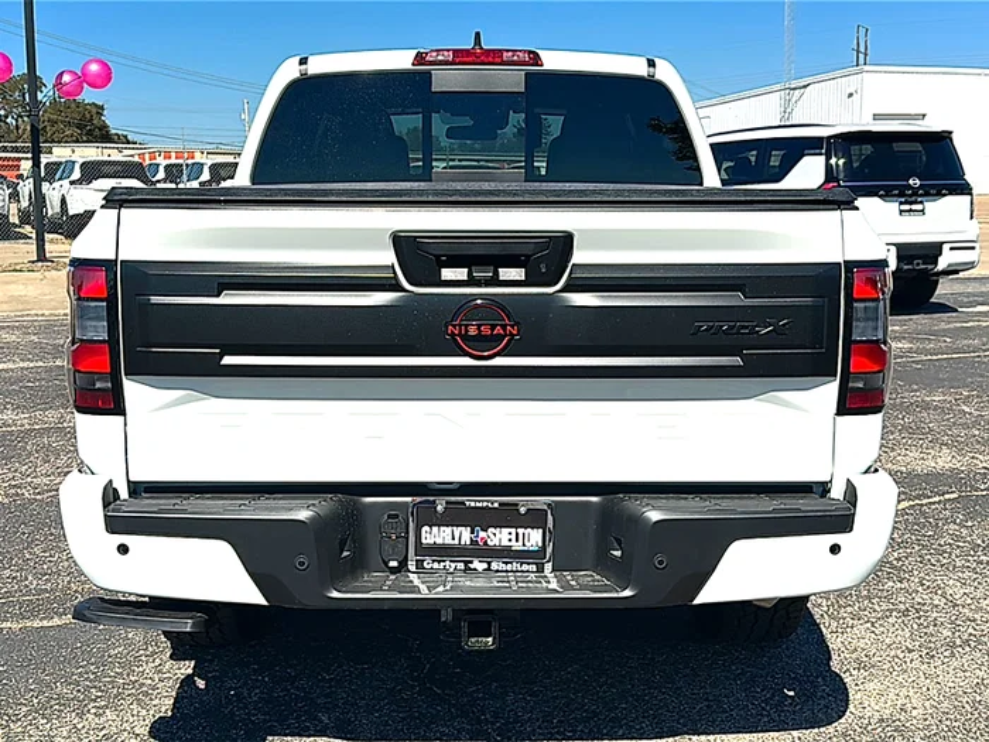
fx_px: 1086
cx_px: 494
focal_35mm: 38
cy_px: 371
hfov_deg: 49.0
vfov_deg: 37.7
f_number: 1.78
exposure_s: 1/9901
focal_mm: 6.86
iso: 80
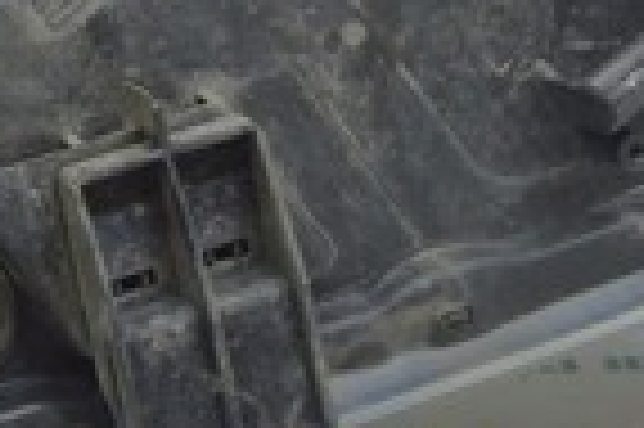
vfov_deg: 10.0
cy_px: -137
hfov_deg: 14.4
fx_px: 2394
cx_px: -284
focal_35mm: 134
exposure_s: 1/20
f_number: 5.6
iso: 400
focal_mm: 20
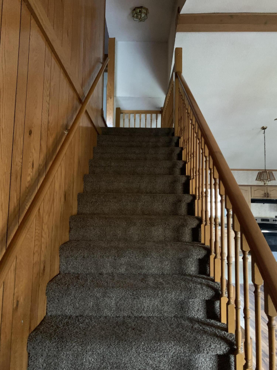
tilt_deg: +5.5
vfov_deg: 67.3
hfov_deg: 53.0
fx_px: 277
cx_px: 138
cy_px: 185
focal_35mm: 26
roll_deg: -1.9
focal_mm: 4.25
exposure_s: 1/24
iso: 800
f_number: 1.8
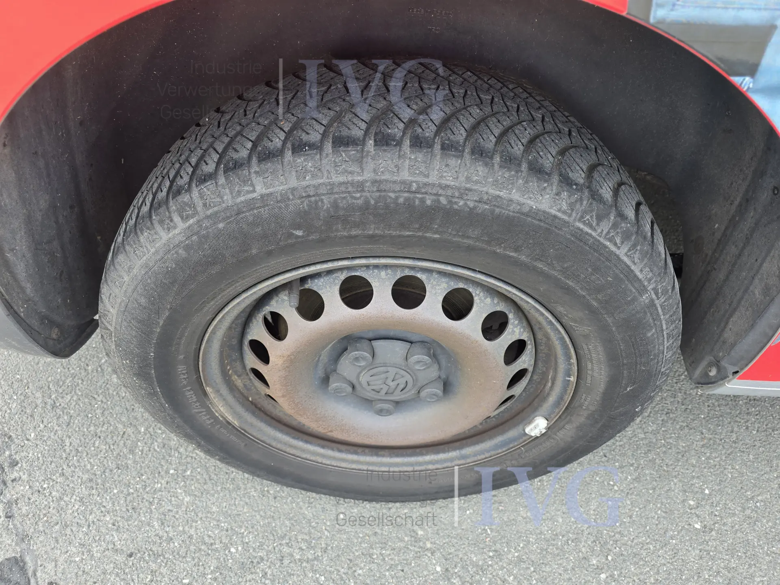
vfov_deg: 58.9
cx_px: 390
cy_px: 292
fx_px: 518
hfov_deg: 73.9
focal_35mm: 23
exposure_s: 1/180
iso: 50
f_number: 1.7
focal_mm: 6.3
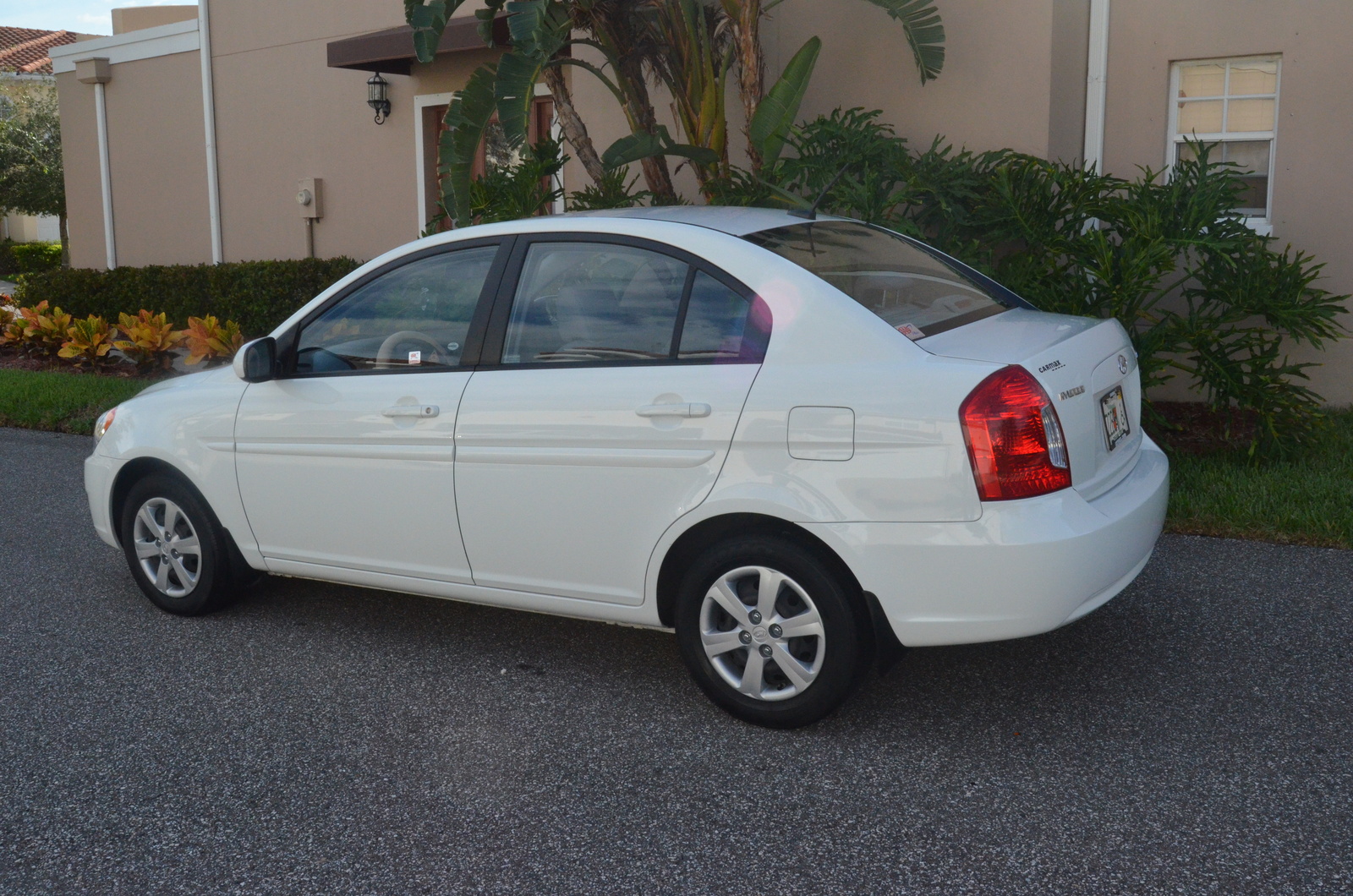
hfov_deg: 55.2
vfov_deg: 38.2
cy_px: 448
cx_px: 676
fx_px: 1294
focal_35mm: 34
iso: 2000
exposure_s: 1/1000
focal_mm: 23
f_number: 16
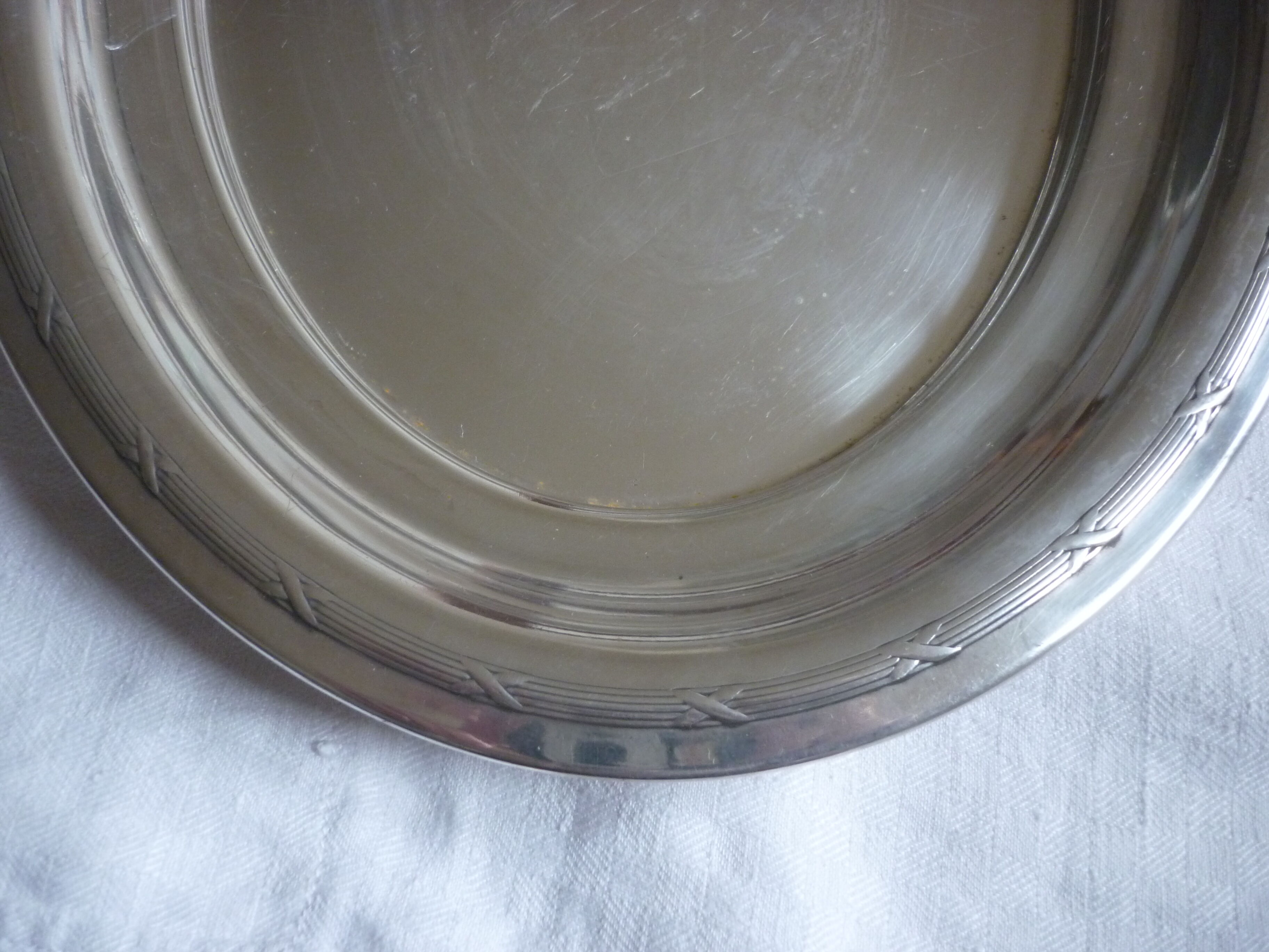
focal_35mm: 33
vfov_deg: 42.9
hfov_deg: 55.4
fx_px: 1210
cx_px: 634
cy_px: 476
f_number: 2.8
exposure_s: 1/30
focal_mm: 5.5
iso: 250
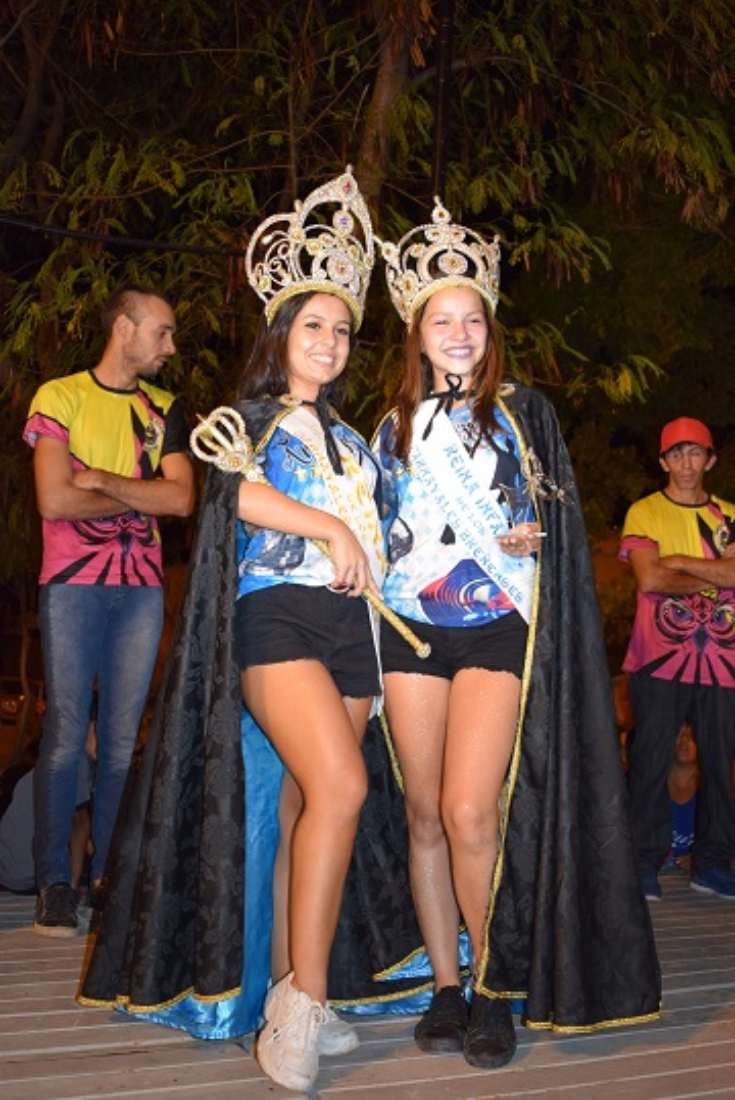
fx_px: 1239
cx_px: 368
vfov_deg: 47.9
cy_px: 550
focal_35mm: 40
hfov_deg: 33.1
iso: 1250
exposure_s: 1/60
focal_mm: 27
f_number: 4
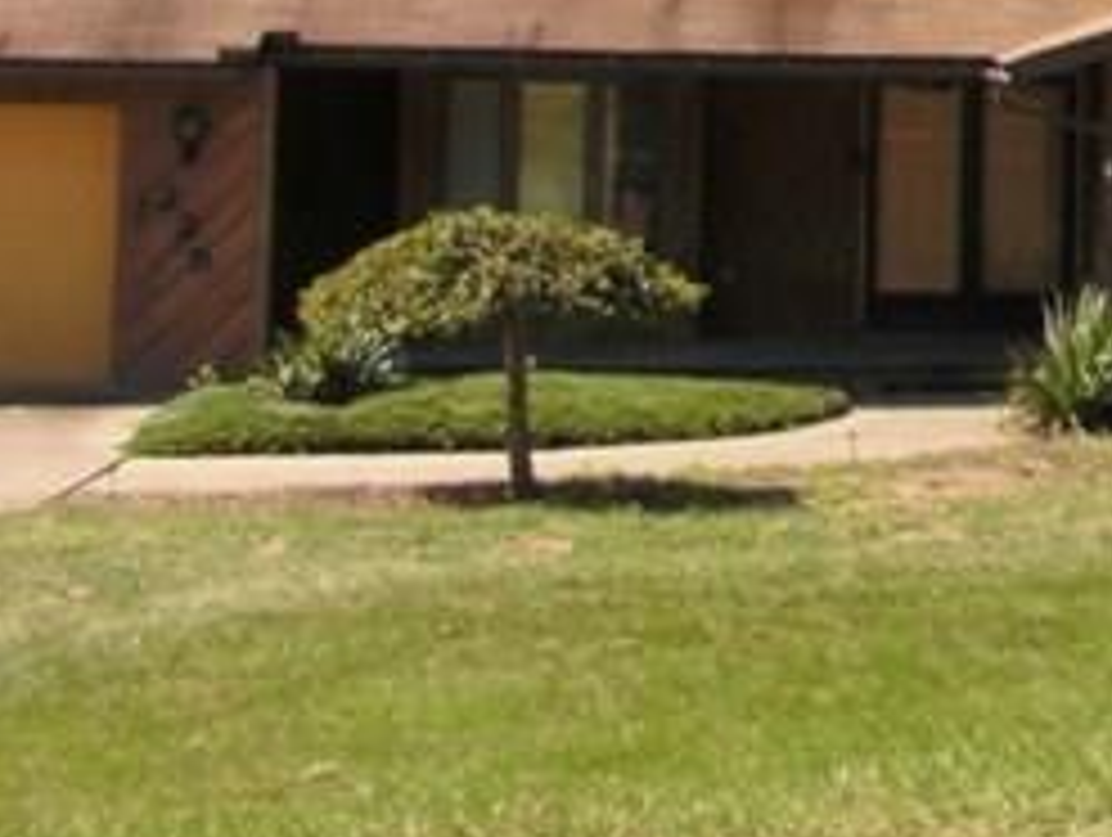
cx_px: 2229
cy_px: -544
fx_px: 4793
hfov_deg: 11.8
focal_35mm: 149
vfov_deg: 9.6
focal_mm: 6.3
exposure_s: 1/800
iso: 50
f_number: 2.8
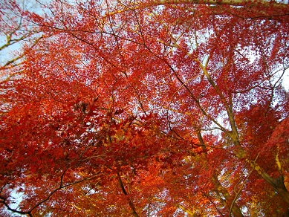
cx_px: 144
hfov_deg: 56.8
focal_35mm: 32
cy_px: 108
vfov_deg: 44.2
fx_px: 267
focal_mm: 5.7
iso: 125
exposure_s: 1/125
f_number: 2.9
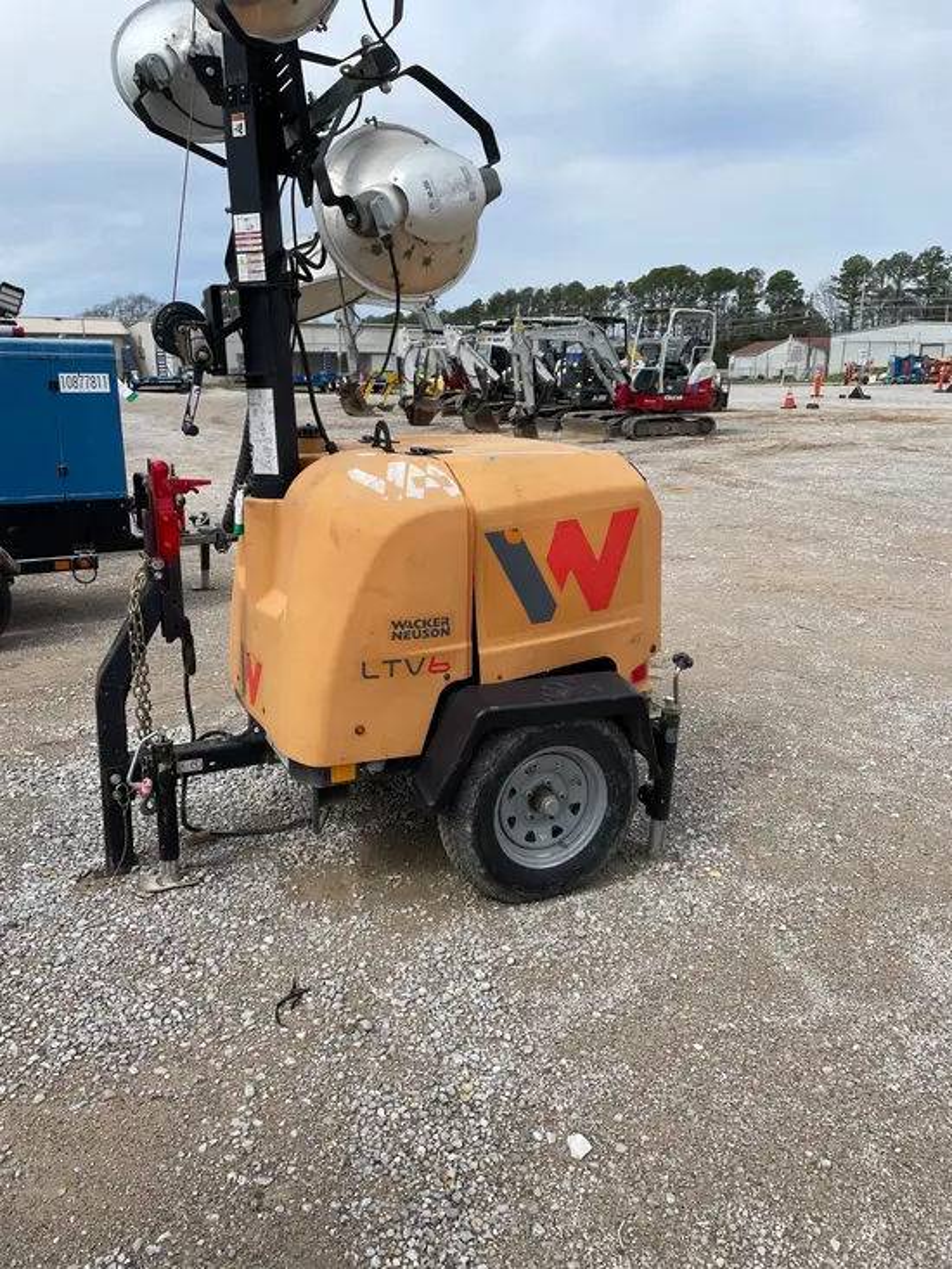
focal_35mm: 26
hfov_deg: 53.1
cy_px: 634
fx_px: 953
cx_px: 476
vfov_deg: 67.3
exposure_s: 1/3509
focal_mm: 4.2
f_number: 1.6
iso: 32
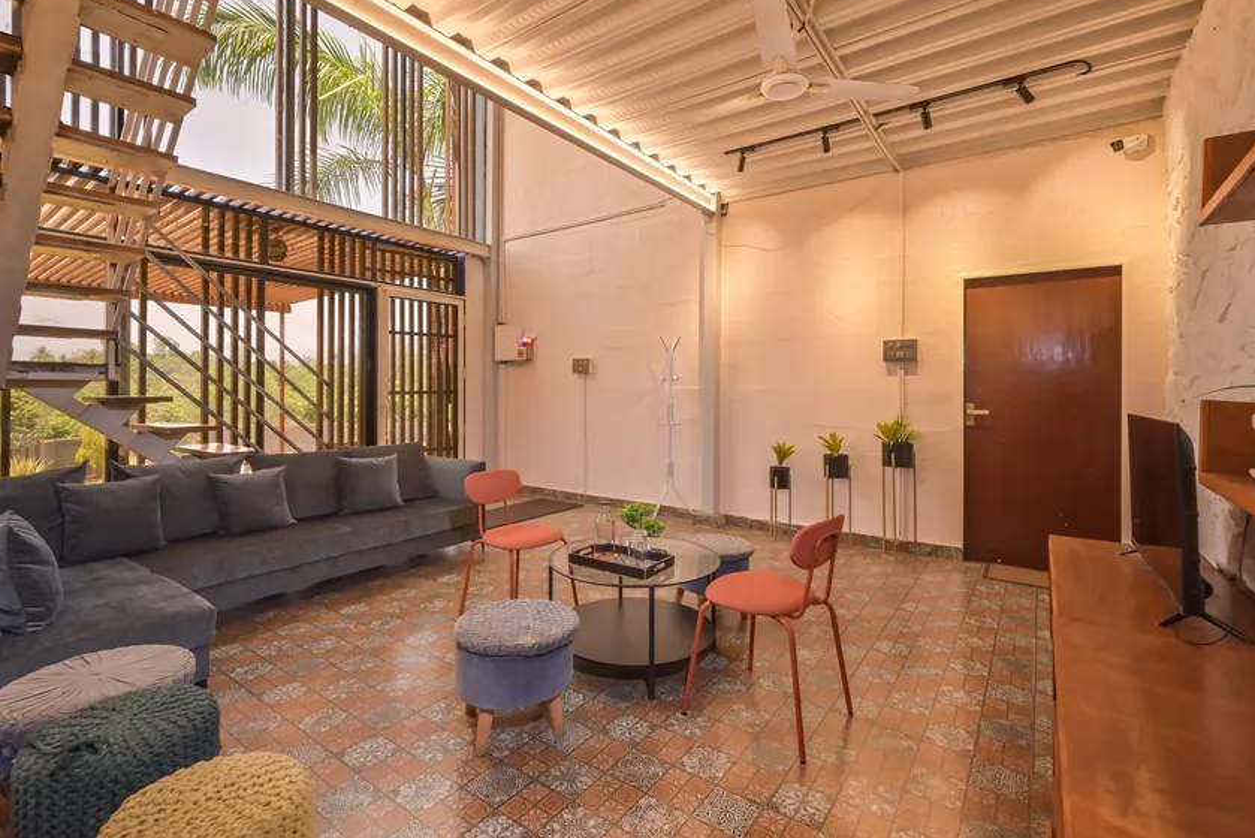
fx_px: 523
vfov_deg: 77.3
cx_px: 625
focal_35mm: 15
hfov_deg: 100.4
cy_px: 391
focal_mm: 14
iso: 800
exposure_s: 1/30
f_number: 13
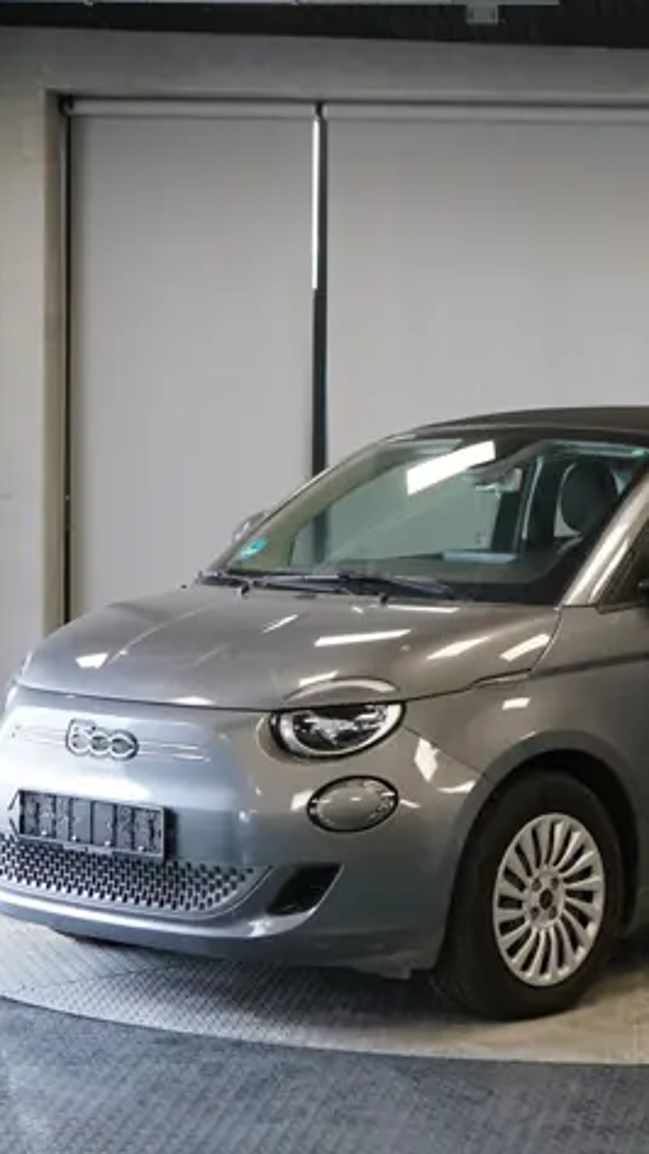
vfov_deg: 25.6
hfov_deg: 14.4
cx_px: 632
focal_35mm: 83
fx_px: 2540
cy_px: 571
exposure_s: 1/160
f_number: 5
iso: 1600
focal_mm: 52
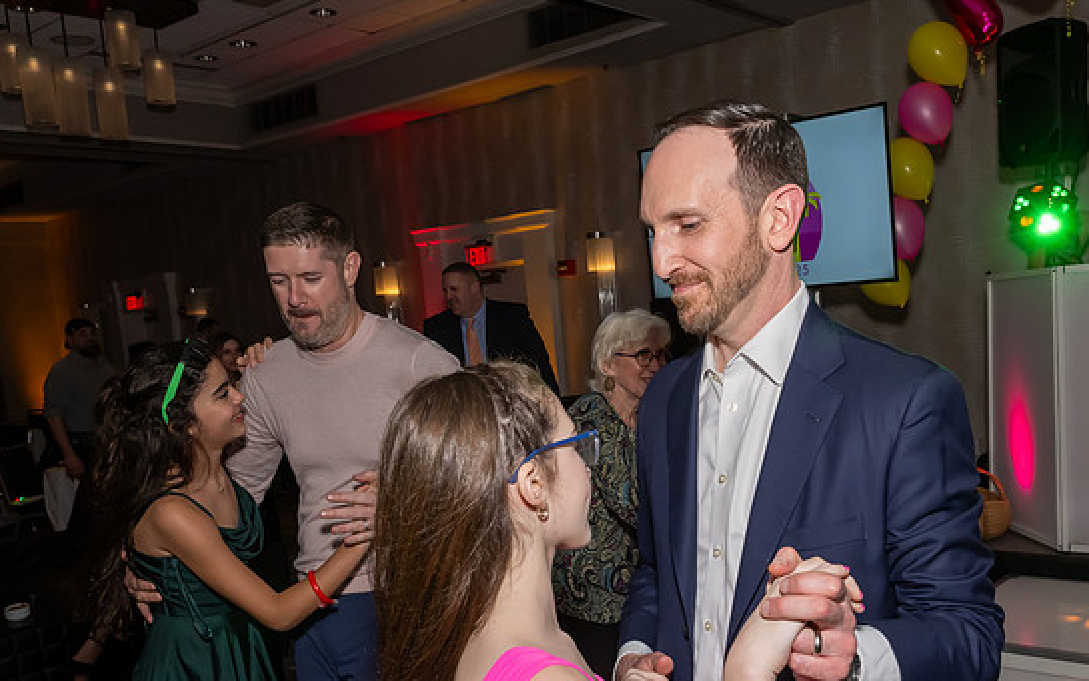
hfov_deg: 57.8
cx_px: 642
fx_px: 980
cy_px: 425
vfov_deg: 38.1
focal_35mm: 33
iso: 800
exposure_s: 1/250
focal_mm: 17
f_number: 7.1
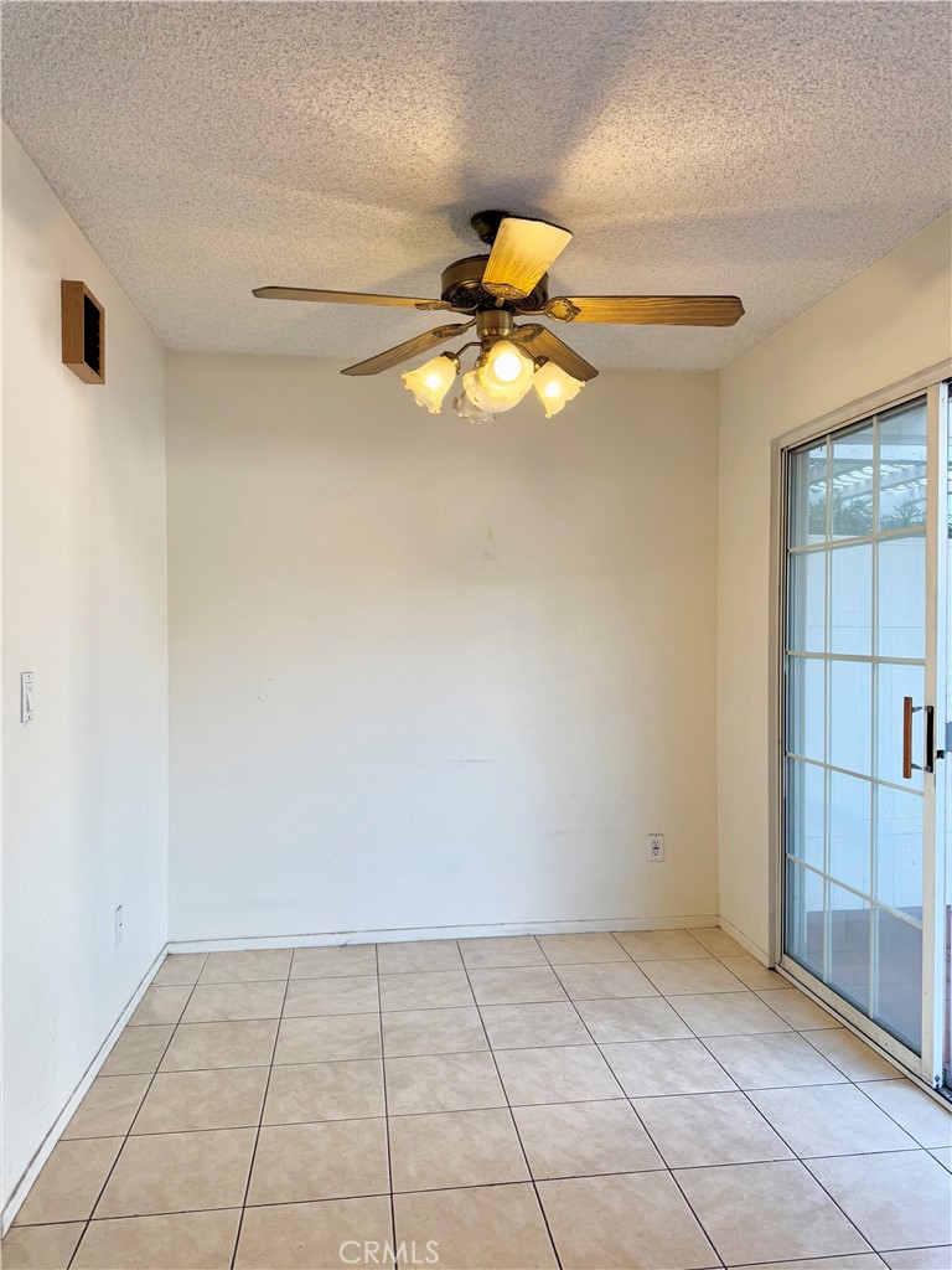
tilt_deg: -0.7
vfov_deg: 71.6
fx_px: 880
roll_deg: +0.8
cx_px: 476
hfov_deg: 56.8
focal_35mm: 24
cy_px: 635
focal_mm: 6.76
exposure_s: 1/148
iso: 80
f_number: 1.78
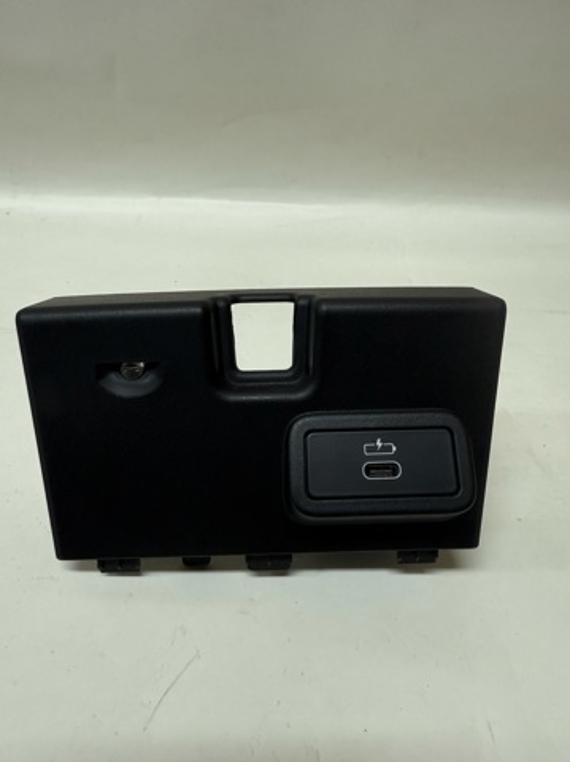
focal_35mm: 24
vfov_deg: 71.7
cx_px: 285
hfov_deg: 56.7
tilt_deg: -35.1
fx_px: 528
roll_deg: -3.4
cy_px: 381
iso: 200
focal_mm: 2.22
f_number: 2.2
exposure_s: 1/100
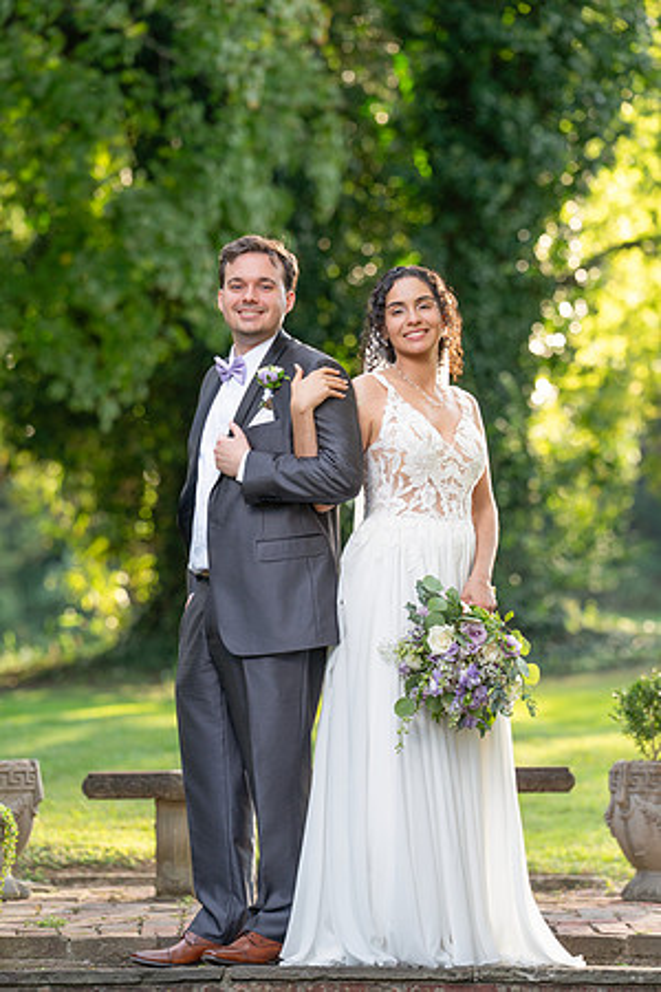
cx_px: 330
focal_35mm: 164
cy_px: 496
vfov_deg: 12.5
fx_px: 4511
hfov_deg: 8.4
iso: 200
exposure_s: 1/200
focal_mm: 163.8
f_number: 4
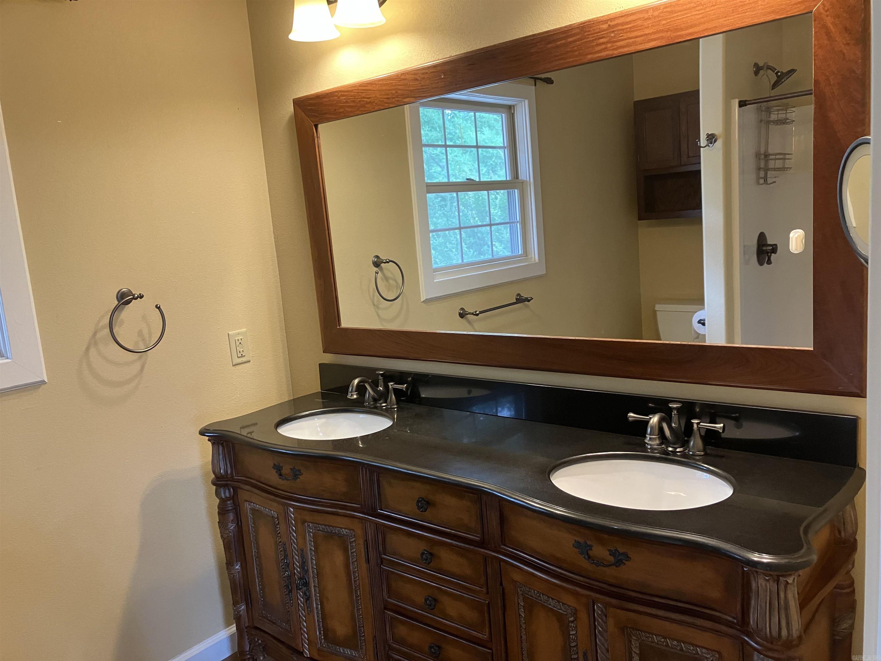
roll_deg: +4.0
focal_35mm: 28
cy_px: 330
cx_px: 440
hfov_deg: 63.4
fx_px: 713
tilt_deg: -9.8
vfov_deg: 49.7
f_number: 1.8
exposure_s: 1/60
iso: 200
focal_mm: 3.99
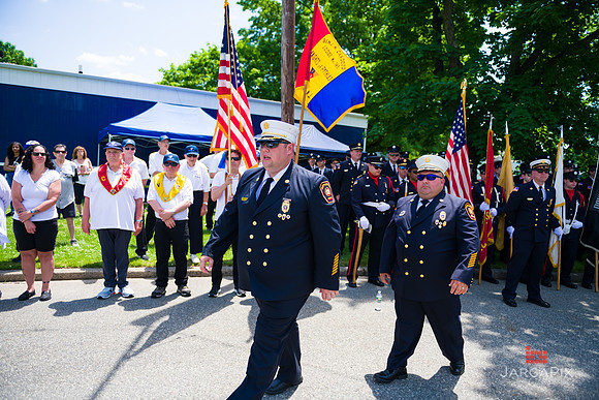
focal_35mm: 24
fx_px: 399
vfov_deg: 53.2
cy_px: 200
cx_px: 300
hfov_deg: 73.7
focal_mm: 24
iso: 200
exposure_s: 1/1600
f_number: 4
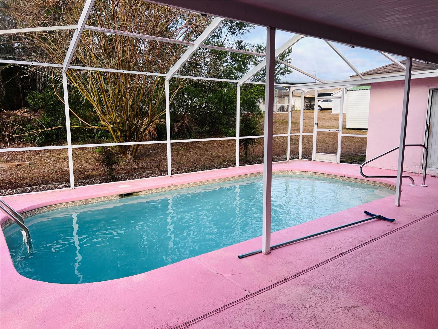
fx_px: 329
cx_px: 219
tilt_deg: -9.4
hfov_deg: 67.3
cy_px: 164
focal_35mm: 26
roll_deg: -0.1
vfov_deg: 53.1
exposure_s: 1/753
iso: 50
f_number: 1.5
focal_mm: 5.7
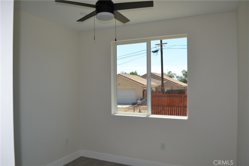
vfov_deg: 47.9
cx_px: 124
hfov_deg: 67.4
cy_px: 83
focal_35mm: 27
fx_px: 187
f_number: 5
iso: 100
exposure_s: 1/200
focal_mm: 18
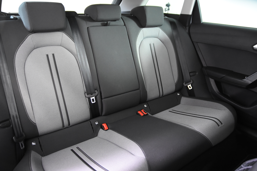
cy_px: 86
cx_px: 128
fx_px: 182
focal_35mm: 26
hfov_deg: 70.4
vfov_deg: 50.4
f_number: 2.8
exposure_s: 1/25
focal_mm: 17
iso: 3600
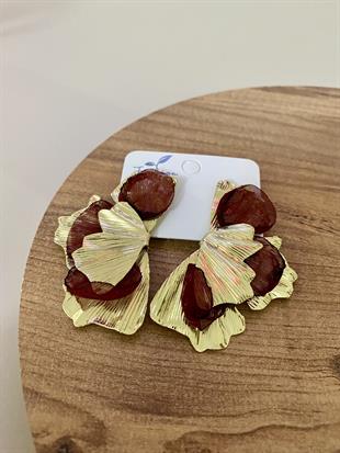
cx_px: 170
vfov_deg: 69.4
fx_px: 327
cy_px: 226
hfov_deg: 54.9
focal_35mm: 25
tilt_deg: -49.5
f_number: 1.8
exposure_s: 1/33
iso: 500
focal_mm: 4.25
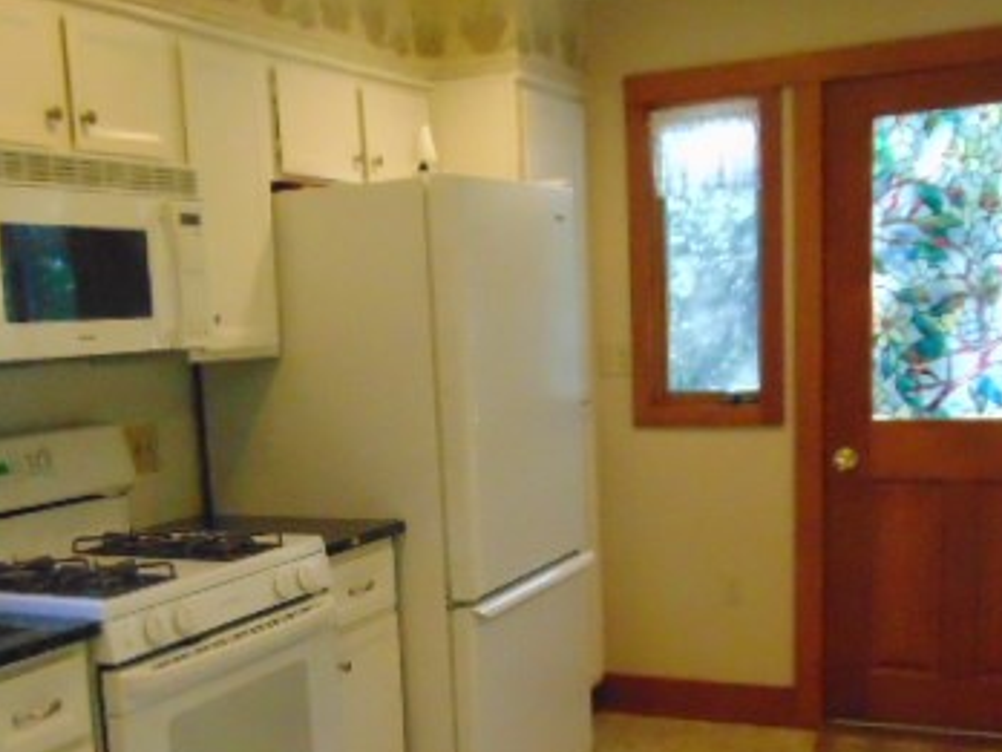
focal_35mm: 46
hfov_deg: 41.1
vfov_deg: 31.1
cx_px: 412
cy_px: 542
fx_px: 1332
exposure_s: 1/125
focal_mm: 4.5
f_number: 3
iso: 800
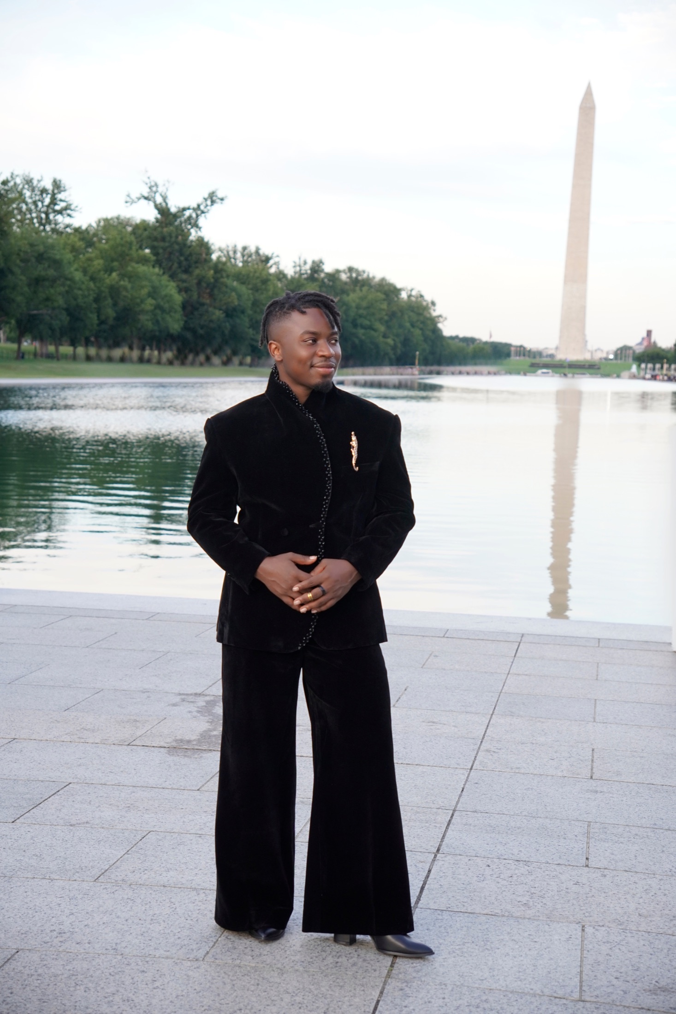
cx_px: 338
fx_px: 1724
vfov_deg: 32.8
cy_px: 507
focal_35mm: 61
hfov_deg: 22.2
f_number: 4
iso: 320
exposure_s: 1/200
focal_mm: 40.8
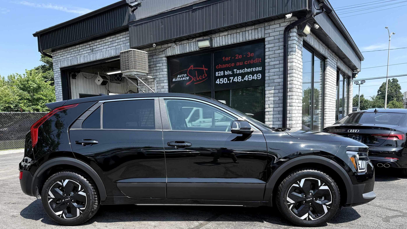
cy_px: 155
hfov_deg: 69.8
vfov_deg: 42.3
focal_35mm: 27
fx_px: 291
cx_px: 198
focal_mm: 6.76
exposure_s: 1/1812
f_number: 1.78
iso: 80
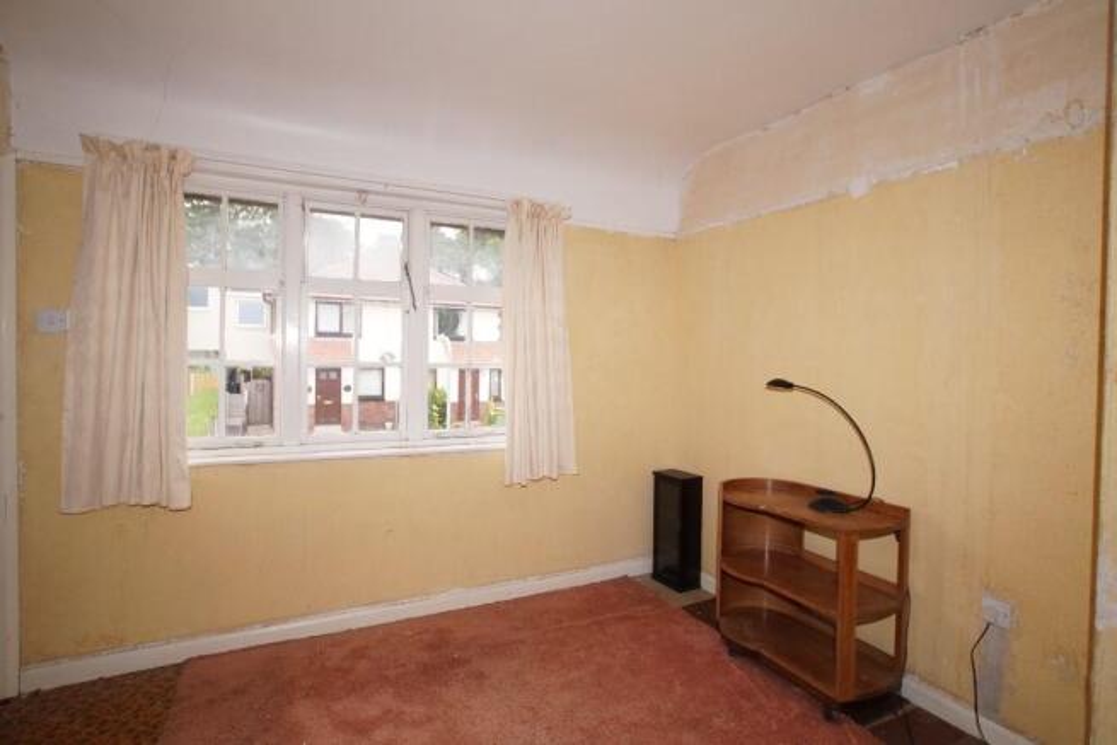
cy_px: 372
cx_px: 558
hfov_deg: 95.0
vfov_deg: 72.1
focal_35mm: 16
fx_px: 512
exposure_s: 1/160
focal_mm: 11
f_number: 4.5
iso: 500
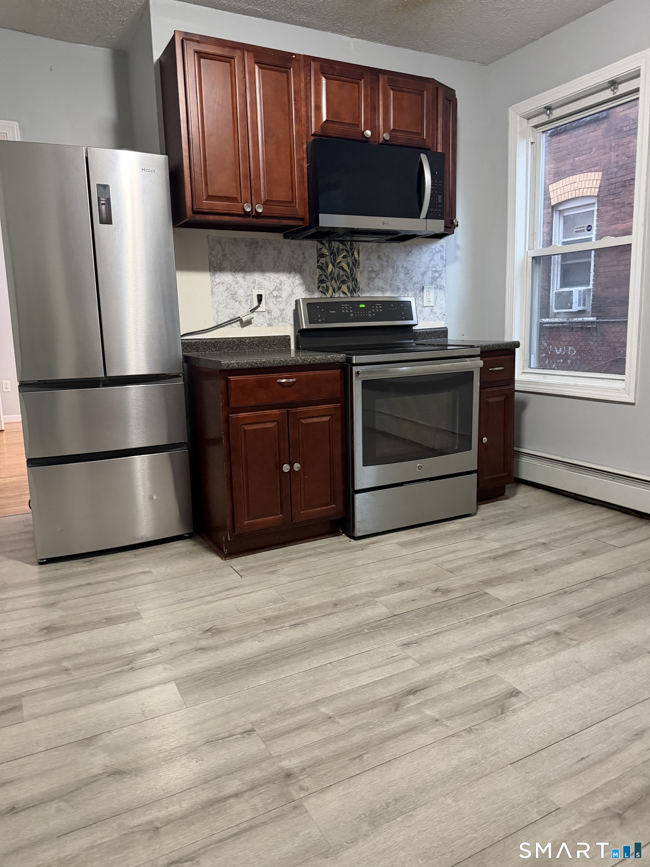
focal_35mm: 24
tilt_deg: -9.2
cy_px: 434
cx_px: 325
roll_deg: +2.1
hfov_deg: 56.8
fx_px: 601
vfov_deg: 71.6
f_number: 1.78
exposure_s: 1/60
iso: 800
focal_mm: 6.76
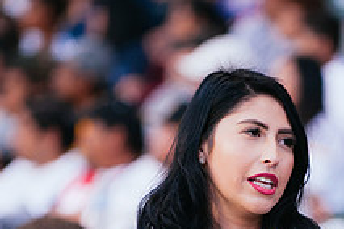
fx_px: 4424
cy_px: 294
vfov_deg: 3.0
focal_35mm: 463
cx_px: 300
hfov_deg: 4.4
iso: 1600
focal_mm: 170
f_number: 2.8
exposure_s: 1/800
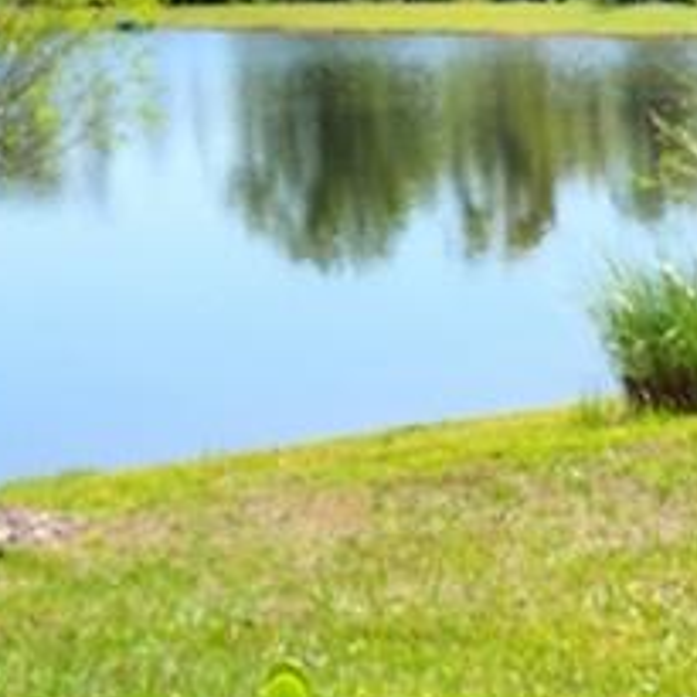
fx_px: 2711
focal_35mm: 119
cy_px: -41
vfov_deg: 14.4
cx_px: 177
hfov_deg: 14.6
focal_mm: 6.4
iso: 12
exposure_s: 1/1641
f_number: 1.8
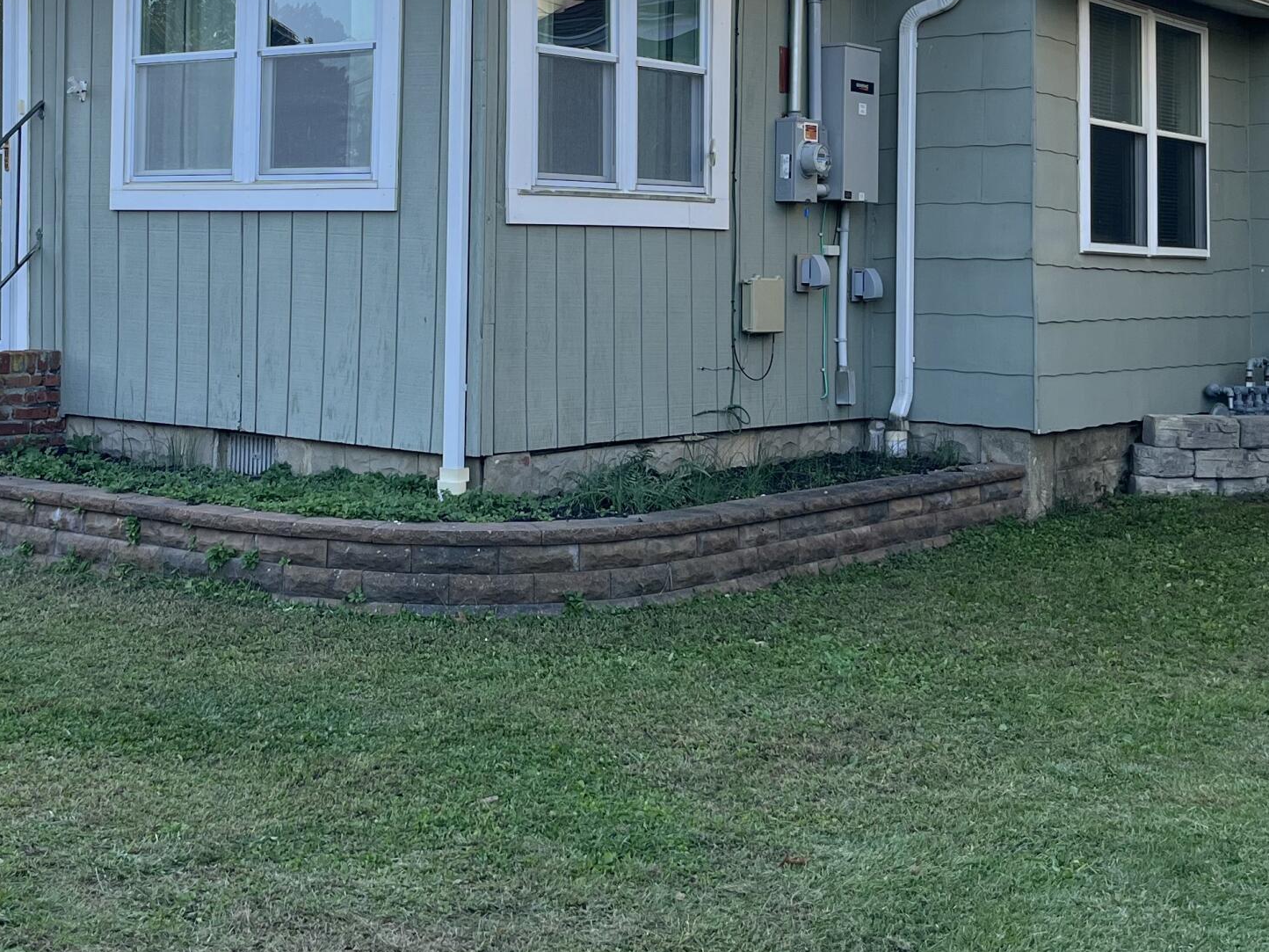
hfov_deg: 35.2
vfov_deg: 26.7
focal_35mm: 54
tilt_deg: +0.5
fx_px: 1980
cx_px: 429
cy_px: 229
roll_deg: -1.3
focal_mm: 5.1
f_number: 1.6
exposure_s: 1/577
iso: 50
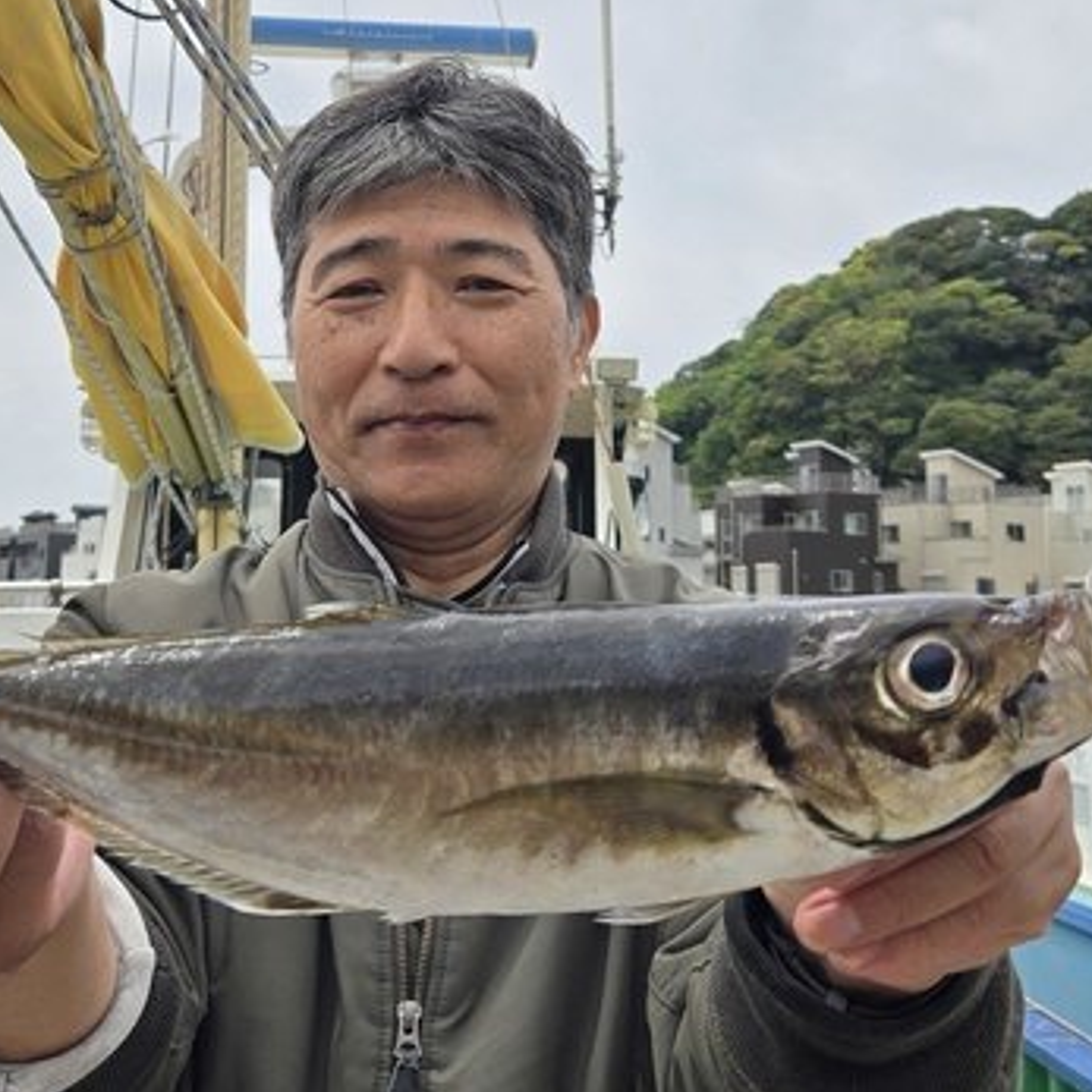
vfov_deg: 33.5
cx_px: 422
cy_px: 302
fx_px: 1785
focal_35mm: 50
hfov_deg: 33.9
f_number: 1.8
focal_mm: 5.4
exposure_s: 1/2397
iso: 25
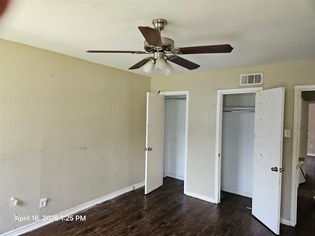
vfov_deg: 58.9
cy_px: 118
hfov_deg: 73.9
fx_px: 209
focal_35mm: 23
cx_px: 158
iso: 250
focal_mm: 5.4
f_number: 1.8
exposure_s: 1/170
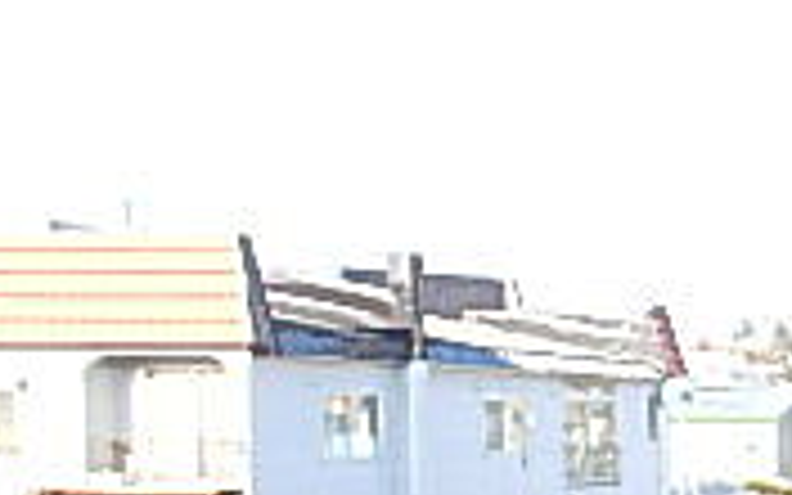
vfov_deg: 15.4
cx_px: 1161
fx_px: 1748
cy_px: 639
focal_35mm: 81
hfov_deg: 21.7
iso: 125
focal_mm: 3.7
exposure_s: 1/160
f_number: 3.5
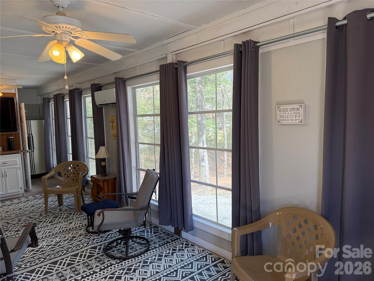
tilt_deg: -3.9
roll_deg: +1.8
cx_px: 187
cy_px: 140
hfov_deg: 71.6
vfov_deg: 56.8
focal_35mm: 24
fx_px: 259
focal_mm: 6.76
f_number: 1.78
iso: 125
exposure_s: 1/160
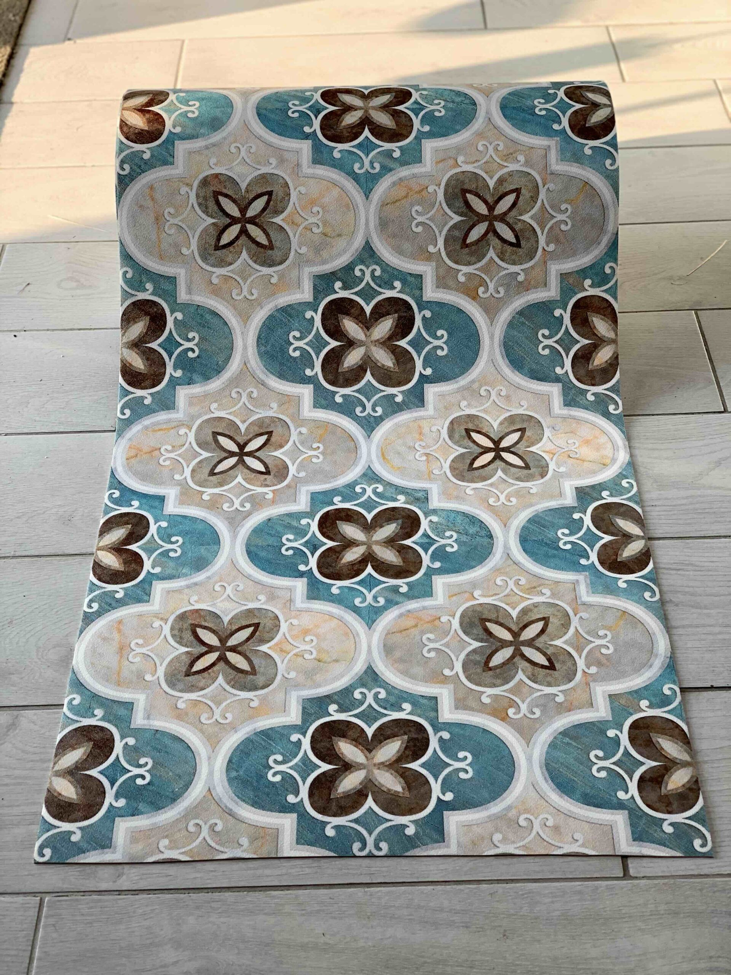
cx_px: 366
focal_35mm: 52
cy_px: 488
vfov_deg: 36.8
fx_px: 1464
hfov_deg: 28.0
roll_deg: +3.1
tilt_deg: -43.1
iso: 32
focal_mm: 6
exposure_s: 1/122
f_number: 2.4
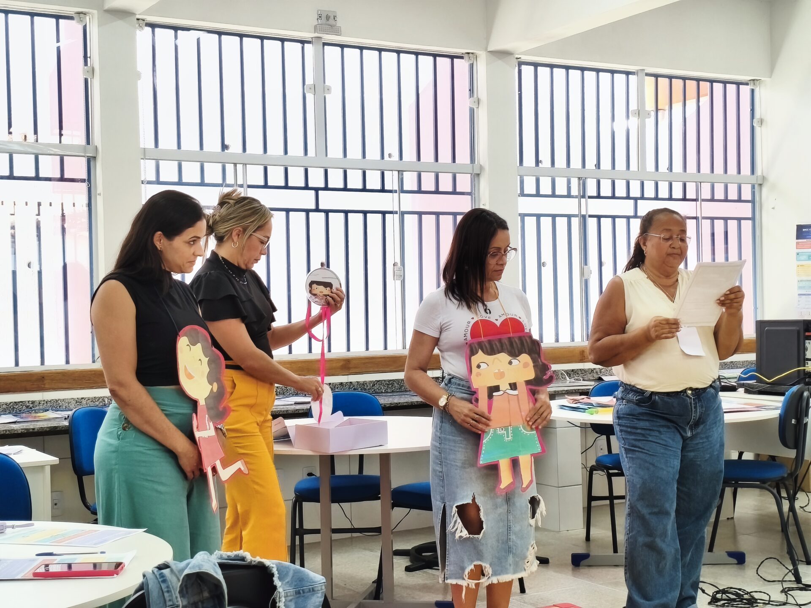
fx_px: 1218
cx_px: 406
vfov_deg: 28.0
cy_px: 304
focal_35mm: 52
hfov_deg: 36.8
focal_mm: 4.94
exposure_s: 1/120
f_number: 1.5
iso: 125
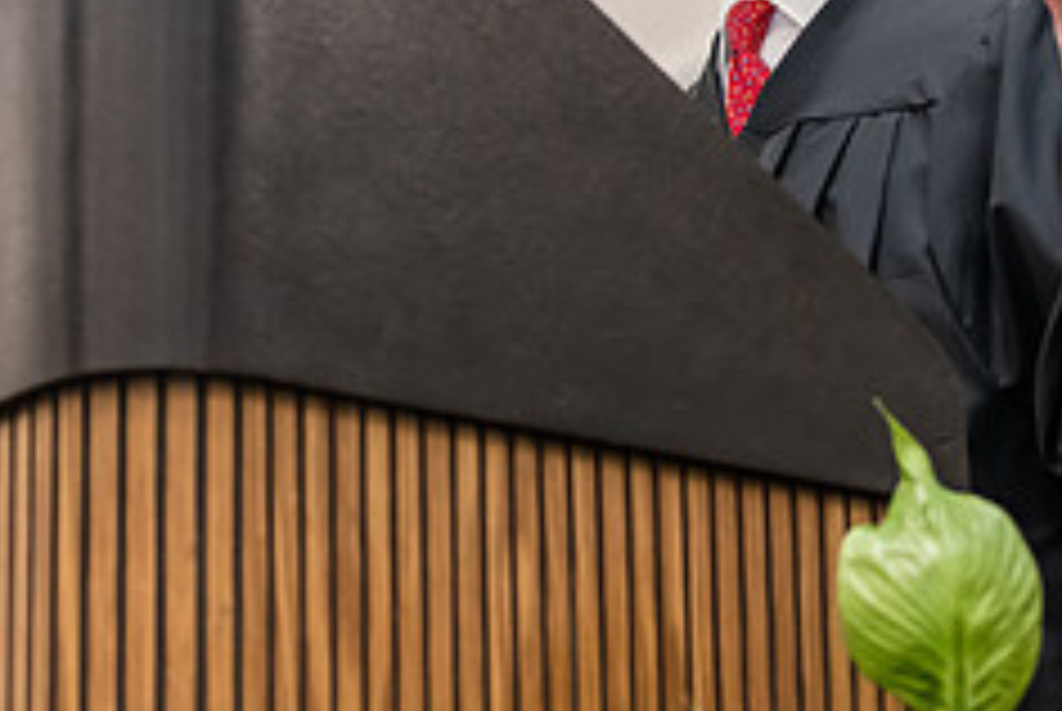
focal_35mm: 184
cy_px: -88
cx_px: 900
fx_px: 5435
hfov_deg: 11.1
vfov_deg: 7.4
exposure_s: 1/200
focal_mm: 75
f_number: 3.2
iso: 3200
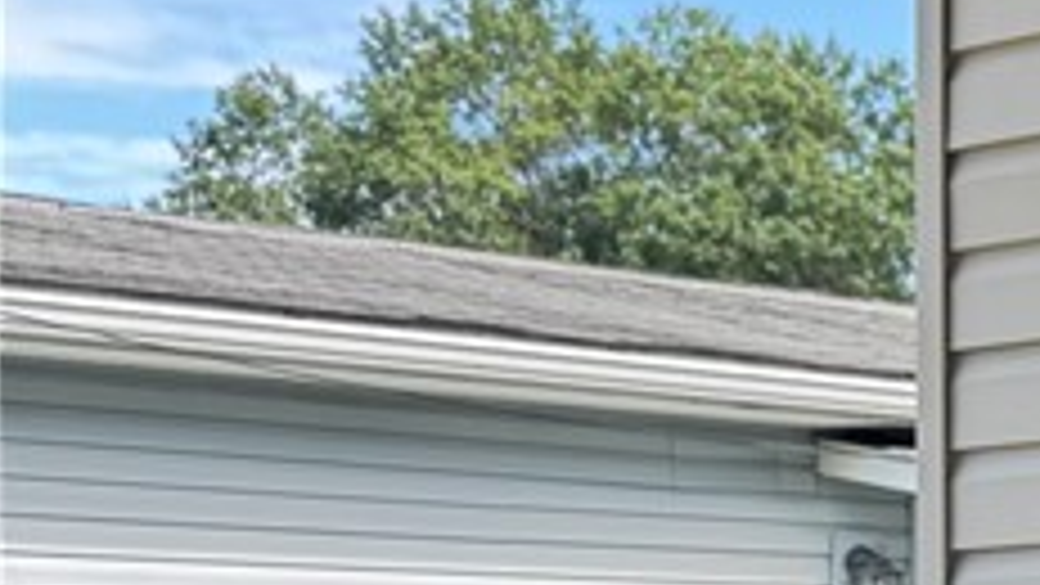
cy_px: 657
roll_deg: +0.6
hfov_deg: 14.2
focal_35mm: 116
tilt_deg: +0.4
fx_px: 3199
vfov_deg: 10.3
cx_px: 2301
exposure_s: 1/535
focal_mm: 6.76
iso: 80
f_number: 1.78
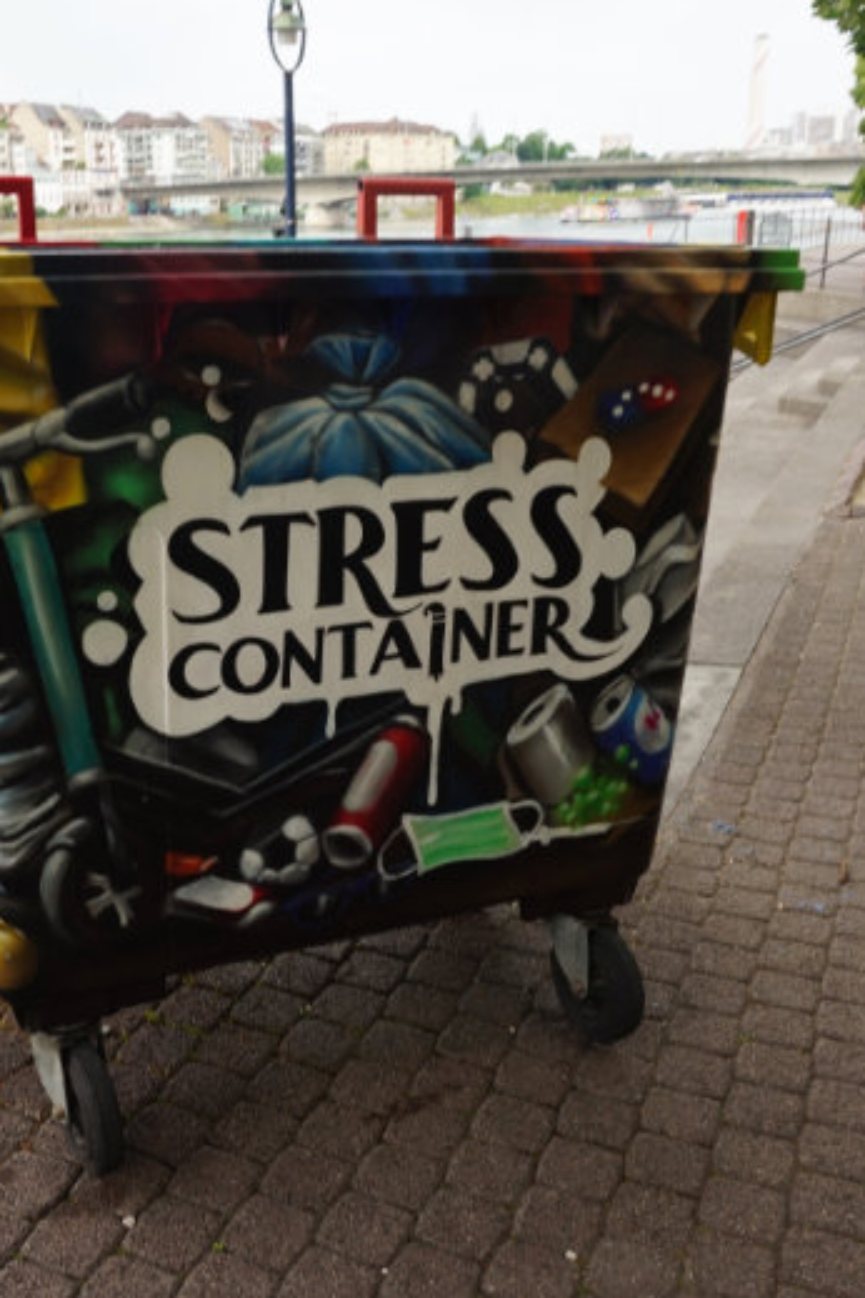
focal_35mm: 37
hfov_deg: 35.5
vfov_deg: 51.9
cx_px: 278
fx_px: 1333
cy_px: 648
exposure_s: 1/80
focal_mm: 16
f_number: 8
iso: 100
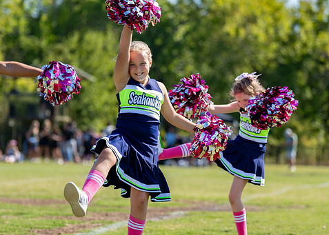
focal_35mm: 152
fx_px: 1421
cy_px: 121
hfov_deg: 13.2
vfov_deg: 9.5
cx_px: 150
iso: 200
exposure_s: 1/2000
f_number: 2.8
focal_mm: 118
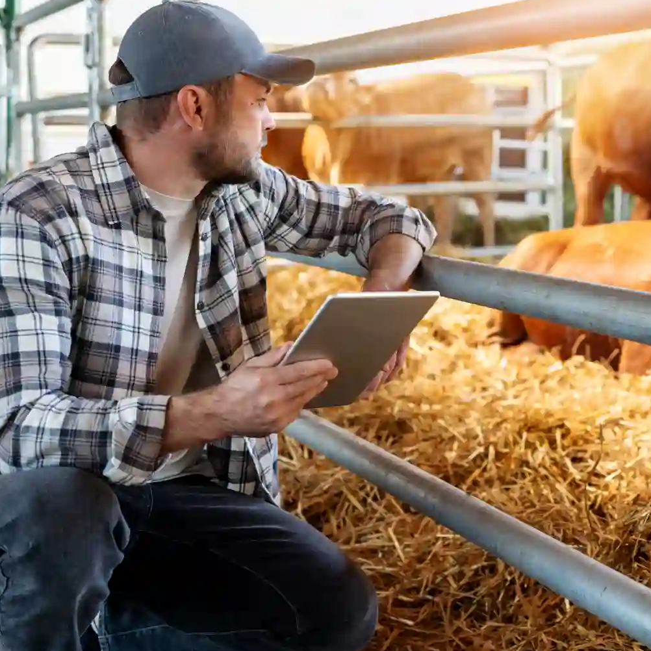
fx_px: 1213
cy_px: 290
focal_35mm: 57
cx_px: 561
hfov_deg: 29.1
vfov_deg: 30.0
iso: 400
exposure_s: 1/200
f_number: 2.8
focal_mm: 35
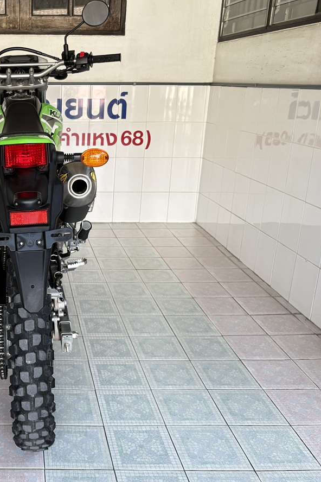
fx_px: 522
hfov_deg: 32.2
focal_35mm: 39
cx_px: 21
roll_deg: +0.7
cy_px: 230
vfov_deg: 49.5
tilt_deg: -16.3
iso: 125
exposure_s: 1/122
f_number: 1.6
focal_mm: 5.96
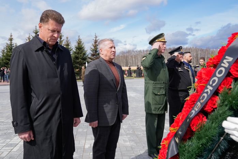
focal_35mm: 29
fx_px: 192
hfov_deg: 63.6
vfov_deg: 45.0
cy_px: 80
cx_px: 119
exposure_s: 1/1600
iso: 320
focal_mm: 29
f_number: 4.5
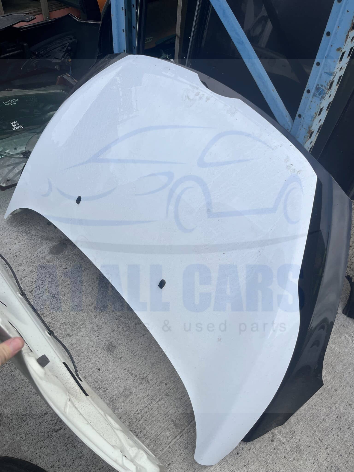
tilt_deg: -47.2
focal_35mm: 26
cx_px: 177
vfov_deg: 67.3
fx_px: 355
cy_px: 236
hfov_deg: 53.1
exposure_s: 1/2101
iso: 50
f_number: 1.6
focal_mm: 5.1
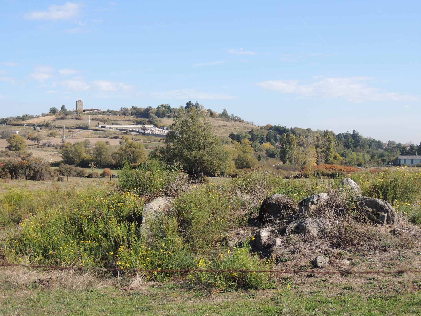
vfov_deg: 24.4
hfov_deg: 32.2
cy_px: 158
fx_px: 730
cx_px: 210
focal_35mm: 60
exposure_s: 1/640
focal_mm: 10.7
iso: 100
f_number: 3.7
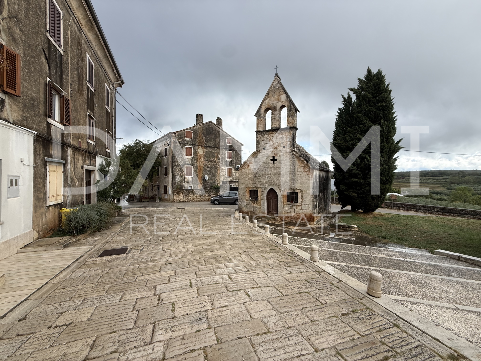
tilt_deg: -0.6
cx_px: 240
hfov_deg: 102.1
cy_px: 180
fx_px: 195
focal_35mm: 14
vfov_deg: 85.7
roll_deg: -0.5
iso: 64
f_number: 2.2
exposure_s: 1/985
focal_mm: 2.22
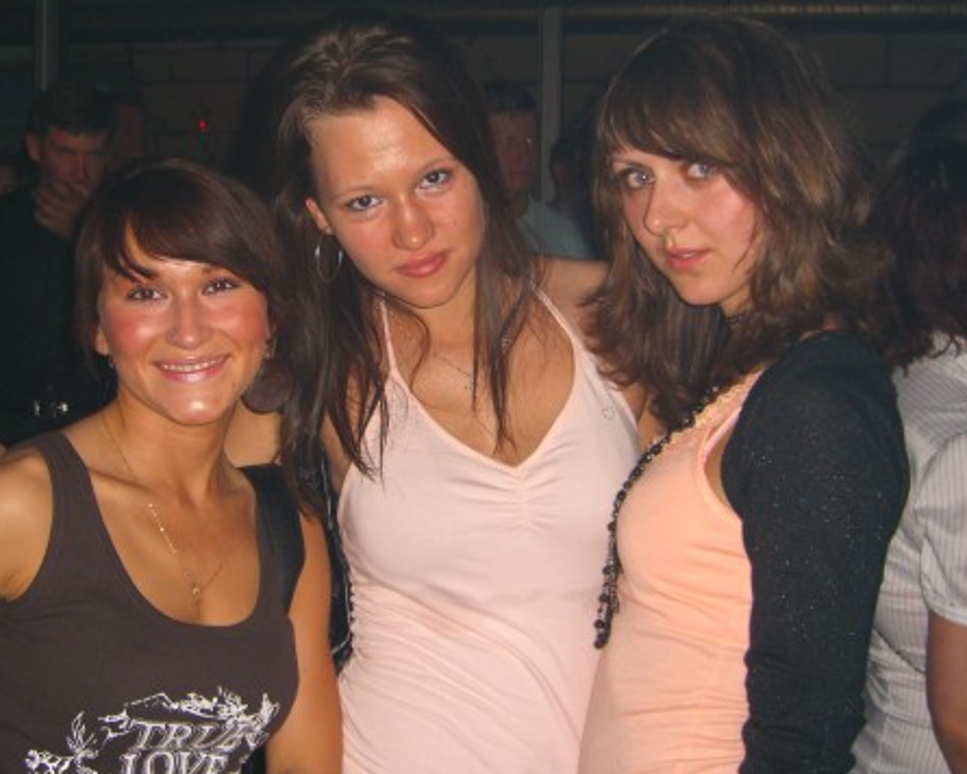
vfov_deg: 30.2
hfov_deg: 37.3
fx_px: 1431
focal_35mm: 50
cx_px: 417
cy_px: 333
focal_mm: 7.9
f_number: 2.8
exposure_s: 1/60
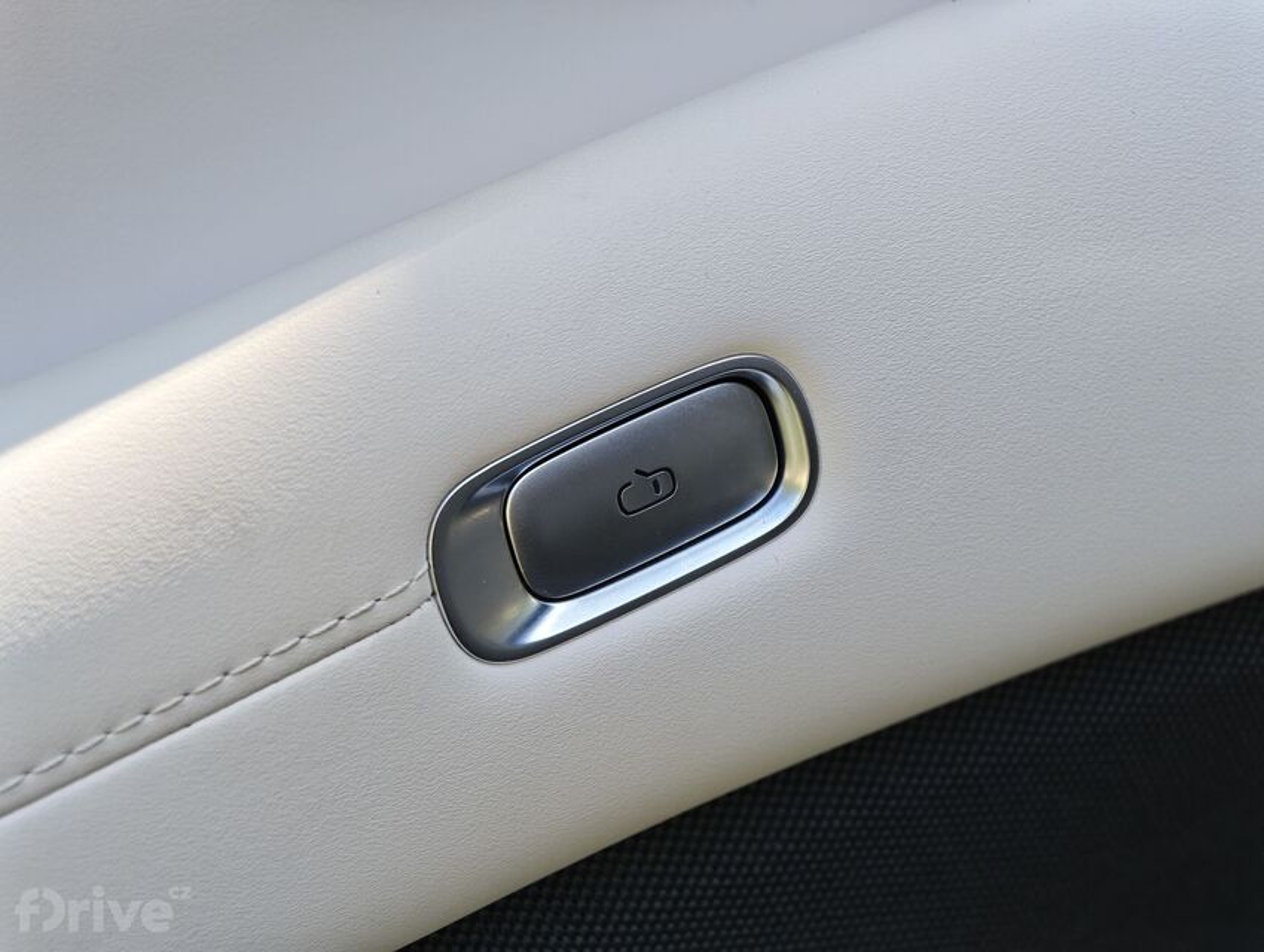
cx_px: 632
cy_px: 476
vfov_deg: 14.8
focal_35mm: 100
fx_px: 3657
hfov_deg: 19.6
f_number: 2.96
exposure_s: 1/100
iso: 50
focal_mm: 26.5
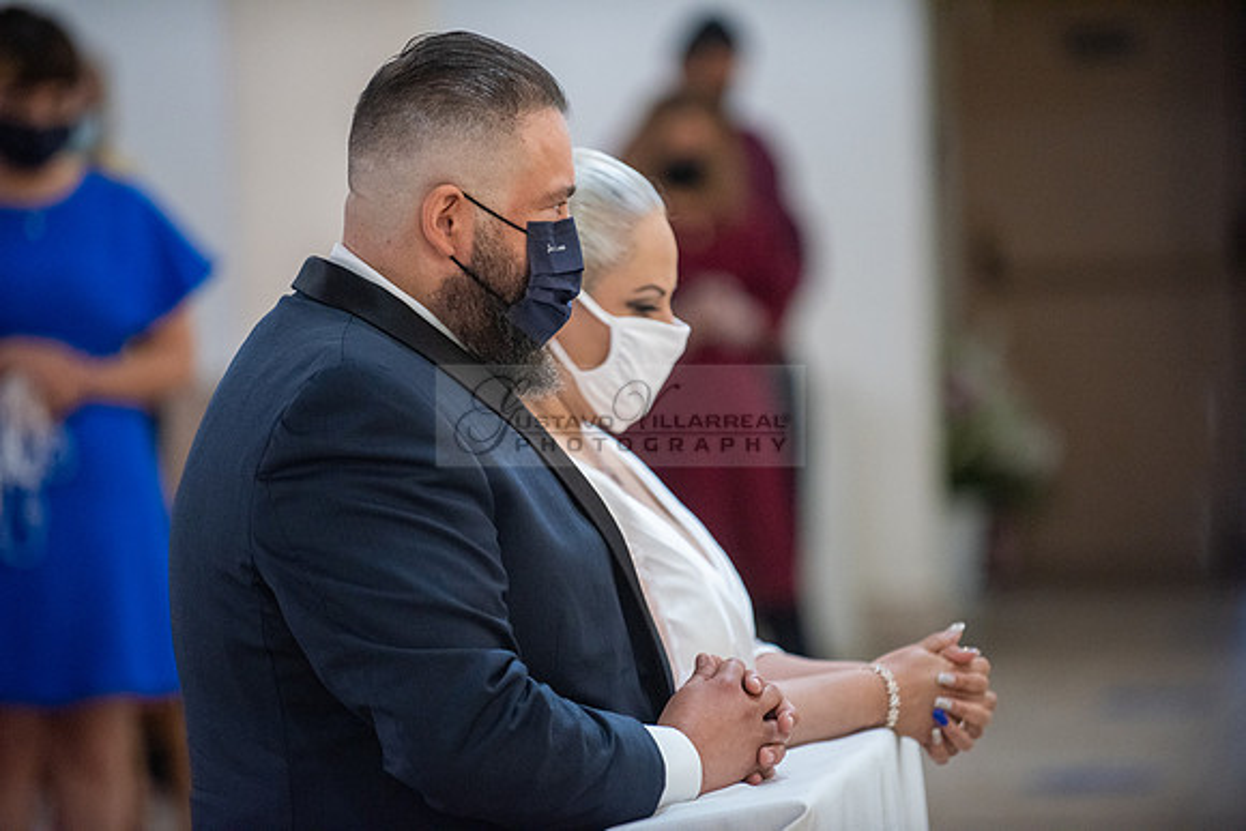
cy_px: 416
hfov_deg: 10.3
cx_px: 623
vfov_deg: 6.9
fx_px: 6924
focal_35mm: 200
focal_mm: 200
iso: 2000
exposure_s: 1/160
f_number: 2.8
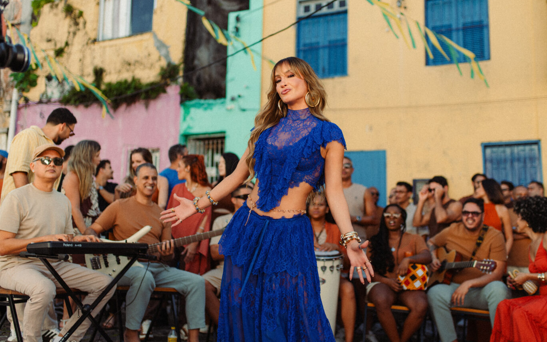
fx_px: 596
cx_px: 297
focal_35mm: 40
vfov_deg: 32.0
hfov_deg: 49.2
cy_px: 151
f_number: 1.4
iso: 100
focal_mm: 35
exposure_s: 1/2000
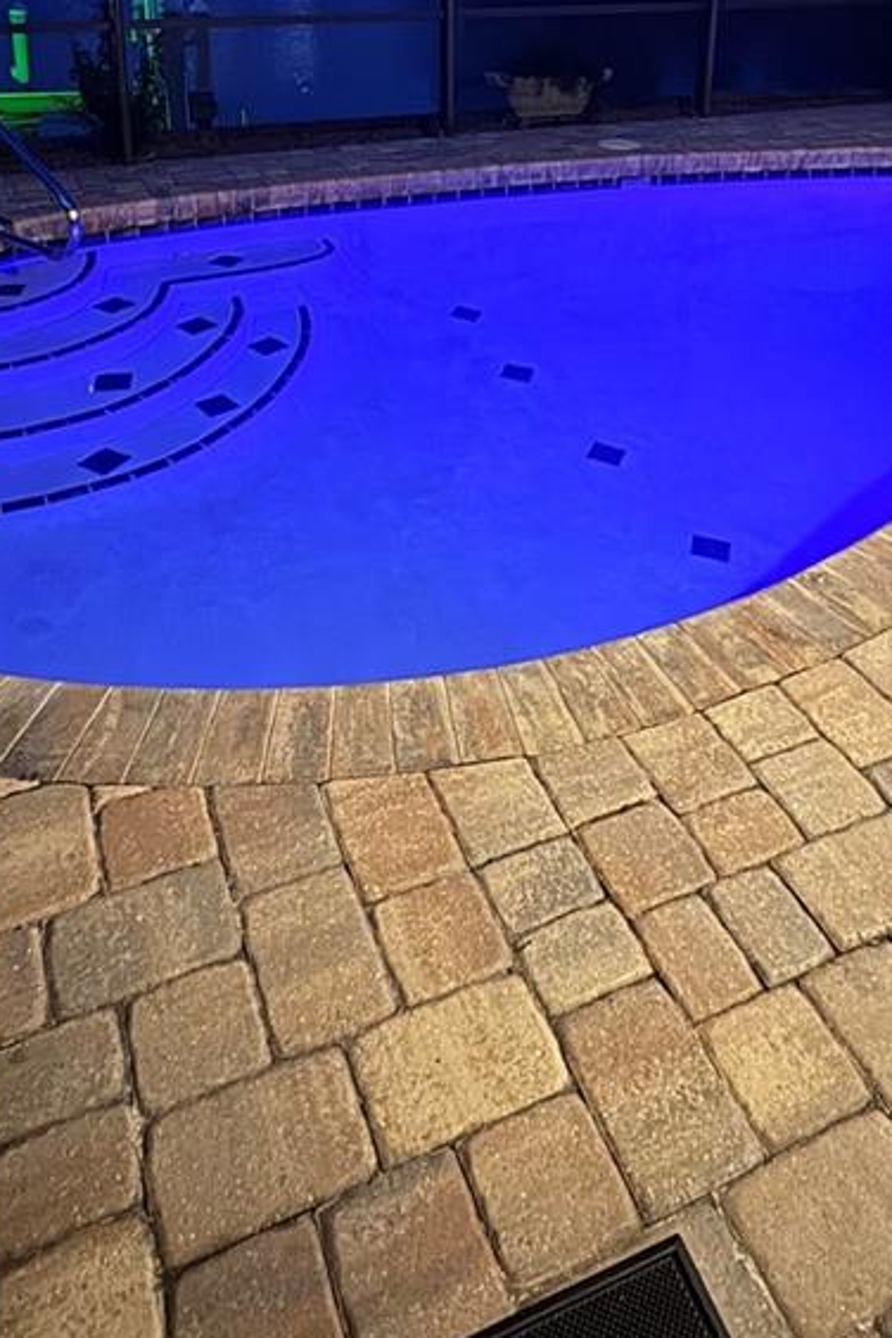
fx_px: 1152
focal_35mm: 31
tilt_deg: -17.1
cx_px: 508
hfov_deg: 42.2
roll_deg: -1.6
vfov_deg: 55.1
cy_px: 228
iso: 1000
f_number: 2.2
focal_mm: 2.22
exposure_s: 1/7
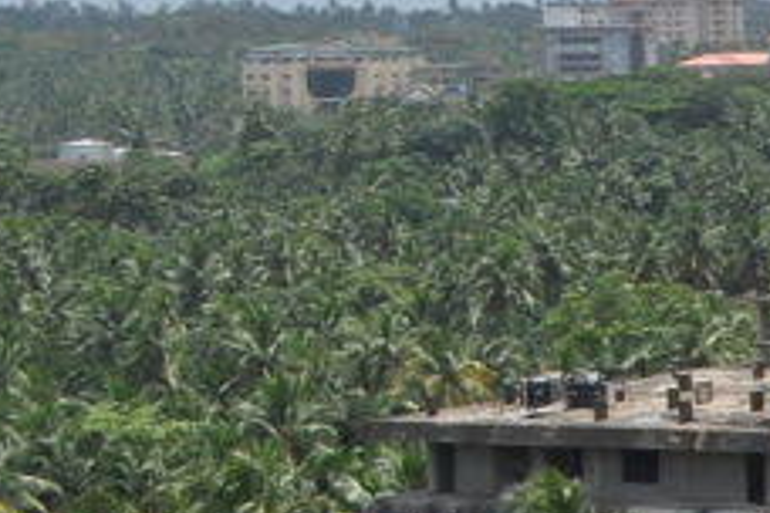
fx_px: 4042
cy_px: 7
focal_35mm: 189
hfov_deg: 8.4
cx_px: 2592
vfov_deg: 7.2
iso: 200
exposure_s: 1/400
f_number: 10
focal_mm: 18
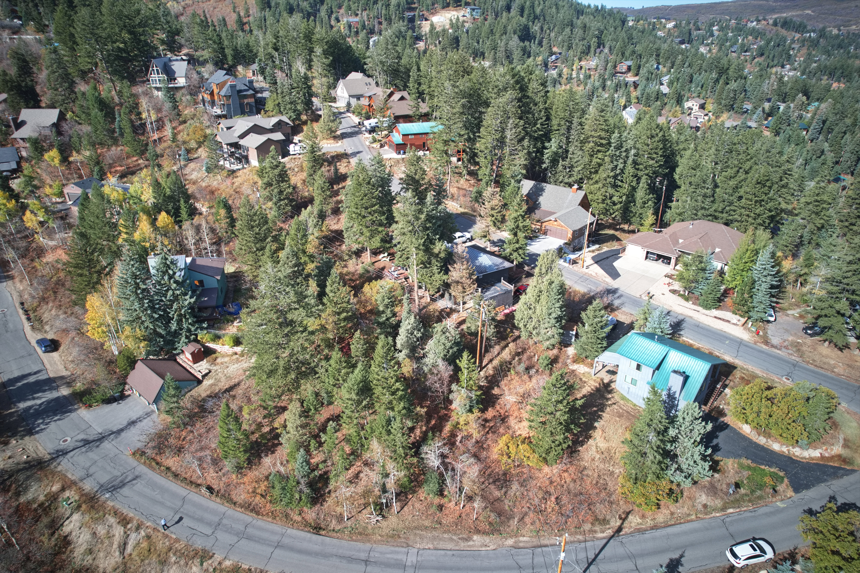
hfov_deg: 78.6
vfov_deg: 57.2
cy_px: 286
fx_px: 525
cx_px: 430
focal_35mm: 22
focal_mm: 8.38
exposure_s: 1/320
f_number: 2.8
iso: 110
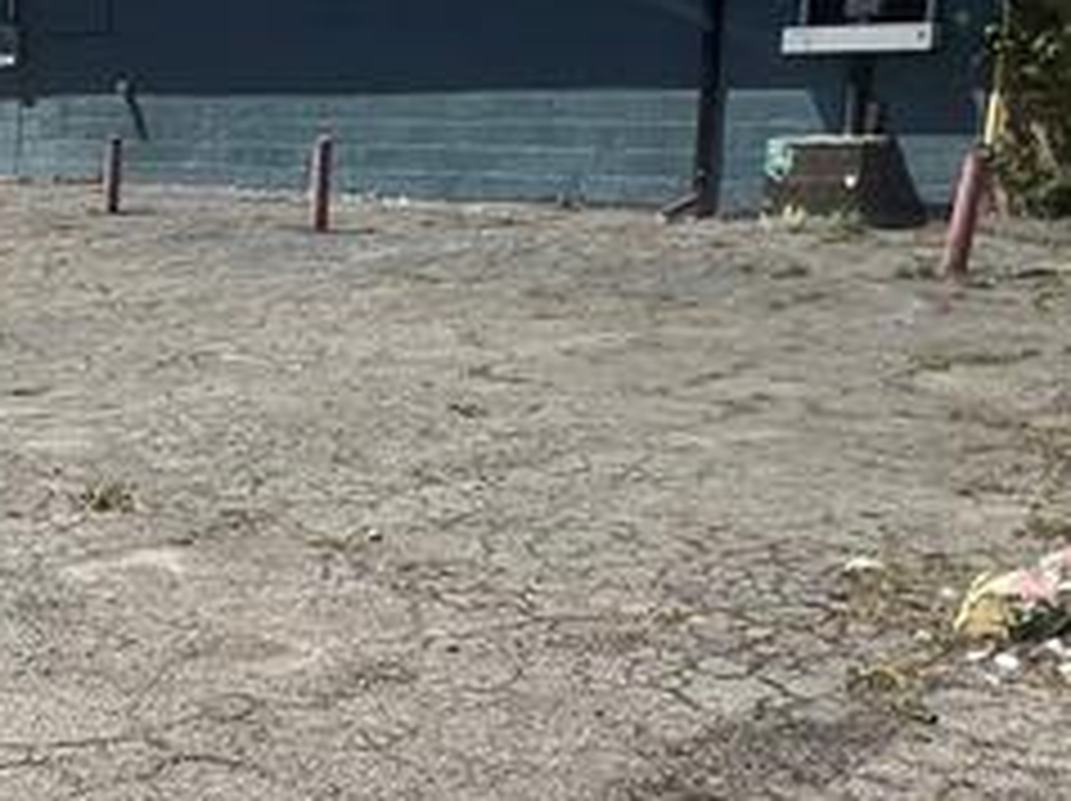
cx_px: -274
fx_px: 1731
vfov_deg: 26.0
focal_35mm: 56
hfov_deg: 28.8
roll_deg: +2.0
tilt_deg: -8.2
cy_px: 464
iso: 32
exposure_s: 1/1340
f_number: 1.8
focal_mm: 1.57
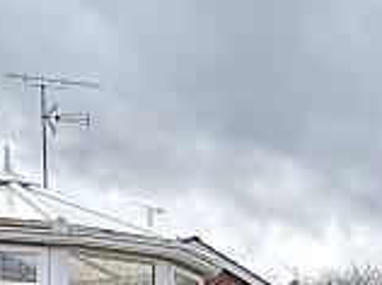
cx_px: 679
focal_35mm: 91
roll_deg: -0.3
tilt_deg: +0.7
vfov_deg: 15.1
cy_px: 420
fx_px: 1003
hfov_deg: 17.6
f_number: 2.2
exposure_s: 1/889
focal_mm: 2.22
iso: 40
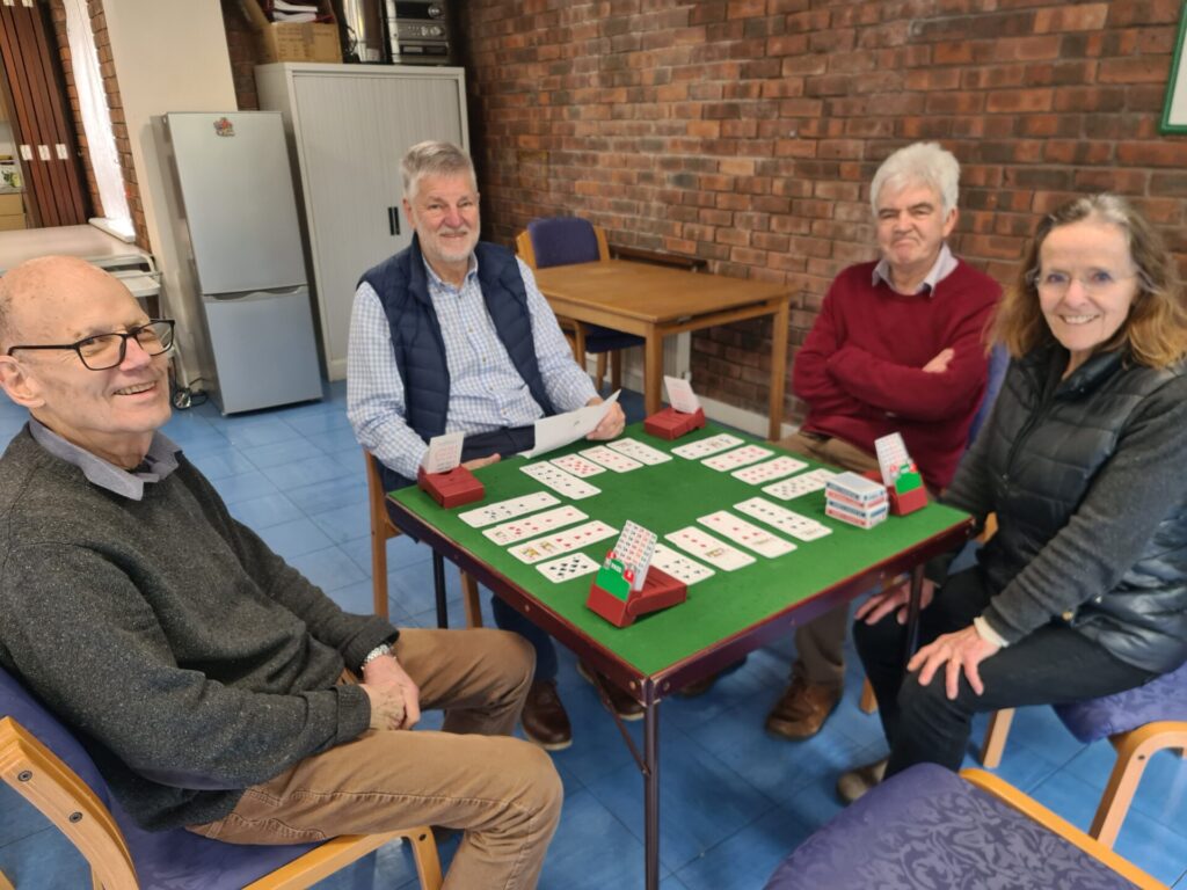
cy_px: 445
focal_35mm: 25
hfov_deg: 69.4
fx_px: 857
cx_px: 594
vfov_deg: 54.9
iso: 160
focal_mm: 7
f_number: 1.8
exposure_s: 1/100
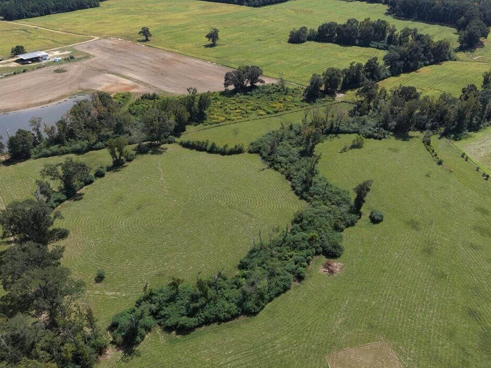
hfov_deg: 55.2
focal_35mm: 33
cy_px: 253
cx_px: 276
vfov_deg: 42.2
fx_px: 468
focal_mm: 8.7
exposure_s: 1/2500
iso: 100
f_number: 1.8
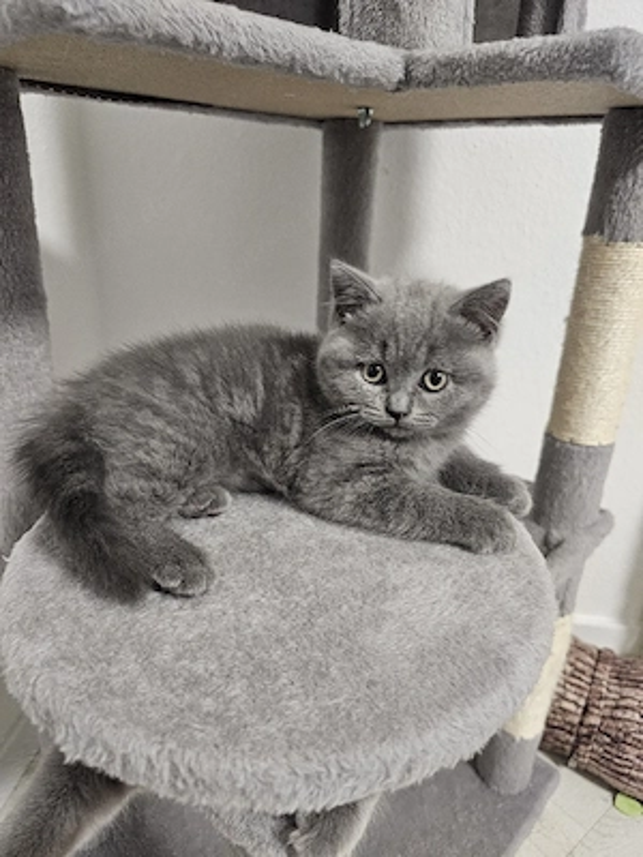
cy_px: 428
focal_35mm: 23
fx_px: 570
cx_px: 322
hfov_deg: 58.9
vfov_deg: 73.9
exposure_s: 1/33.4
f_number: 1.7
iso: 500
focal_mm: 6.3
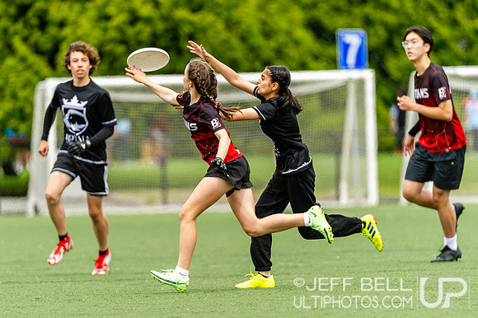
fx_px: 6984
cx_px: 208
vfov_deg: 2.6
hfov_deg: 3.9
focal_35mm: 526
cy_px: 172
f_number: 4
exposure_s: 1/1000
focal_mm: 380
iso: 220
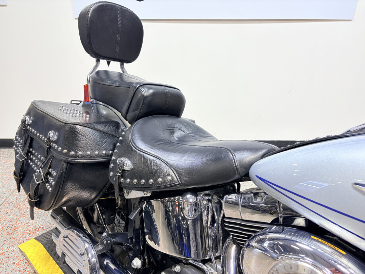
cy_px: 137
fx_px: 274
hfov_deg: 67.3
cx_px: 182
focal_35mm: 26
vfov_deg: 53.1
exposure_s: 1/120
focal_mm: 5.96
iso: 50
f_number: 1.6
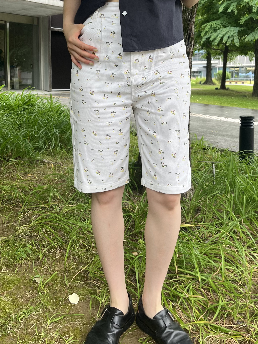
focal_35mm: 26
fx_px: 258
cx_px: 129
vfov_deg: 67.3
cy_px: 172
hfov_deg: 53.1
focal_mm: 5.1
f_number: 1.6
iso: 40
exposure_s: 1/192
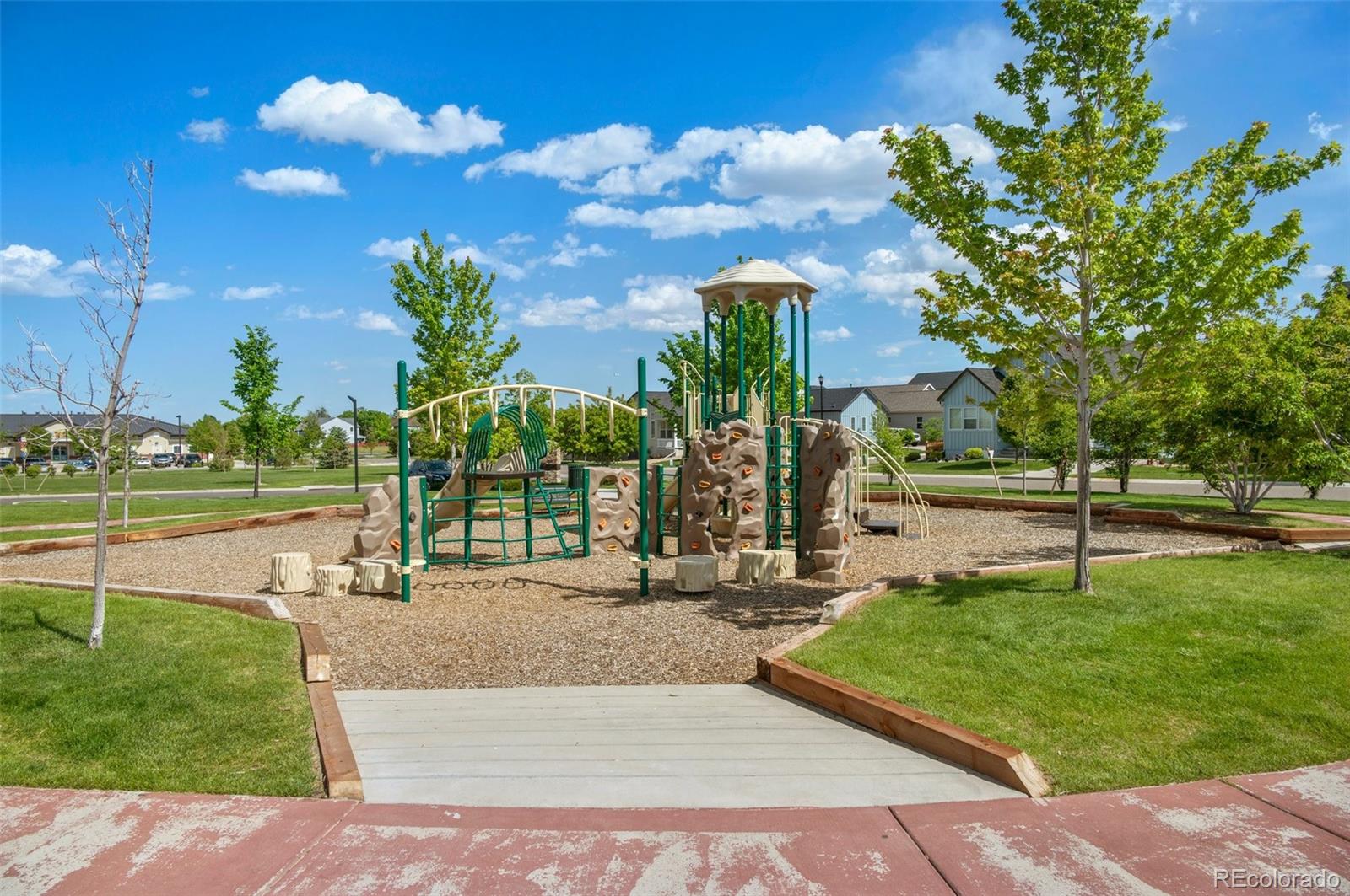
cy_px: 448
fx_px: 899
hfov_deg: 73.8
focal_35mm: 24
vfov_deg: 53.0
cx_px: 675
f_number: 8
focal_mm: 24
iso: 140
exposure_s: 1/640
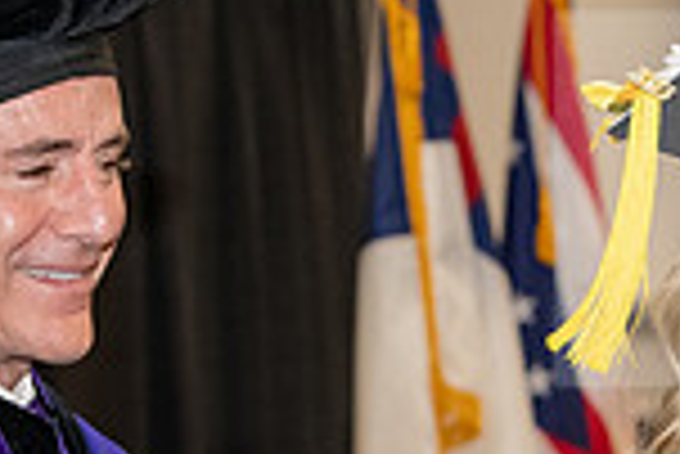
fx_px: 5823
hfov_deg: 6.7
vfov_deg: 4.5
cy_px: 555
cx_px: 419
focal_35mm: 308
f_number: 5
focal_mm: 80
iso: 2500
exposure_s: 1/200
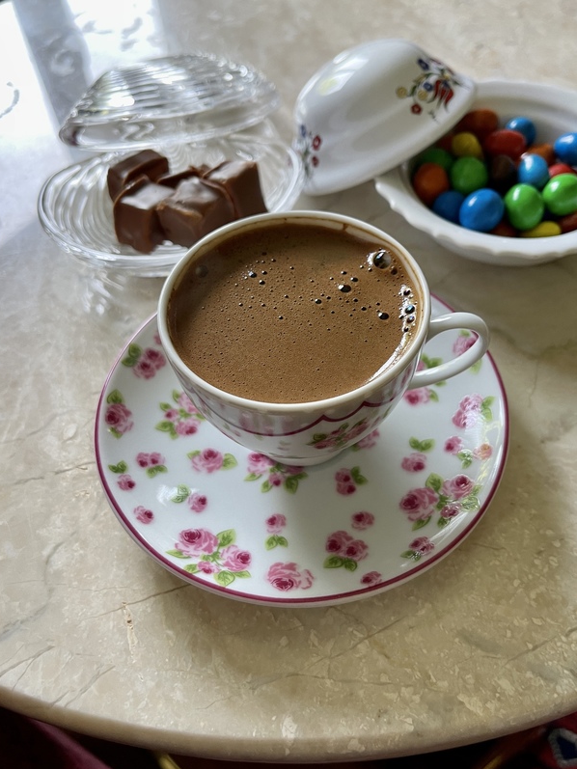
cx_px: 309
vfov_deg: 59.9
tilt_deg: -51.4
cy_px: 359
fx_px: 667
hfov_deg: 46.8
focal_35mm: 30
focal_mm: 5.1
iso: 125
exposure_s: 1/70
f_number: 1.6
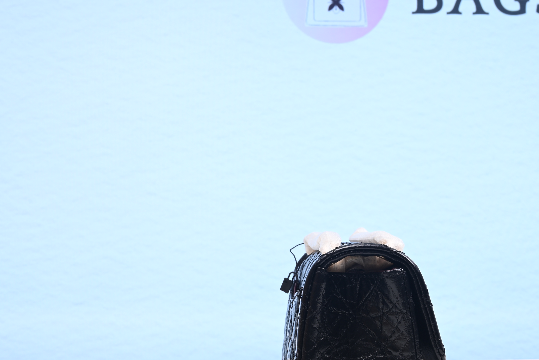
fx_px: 974
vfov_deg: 20.9
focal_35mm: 65
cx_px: 320
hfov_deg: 30.9
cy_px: 215
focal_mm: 39
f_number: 16
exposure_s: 1/2
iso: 100
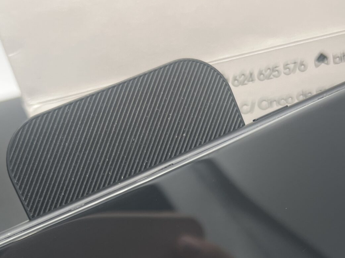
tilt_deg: -40.9
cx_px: 175
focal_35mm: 64
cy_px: 287
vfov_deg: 21.7
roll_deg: +17.7
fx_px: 638
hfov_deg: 30.3
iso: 32
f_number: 1.5
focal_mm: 5.7
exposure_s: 1/112
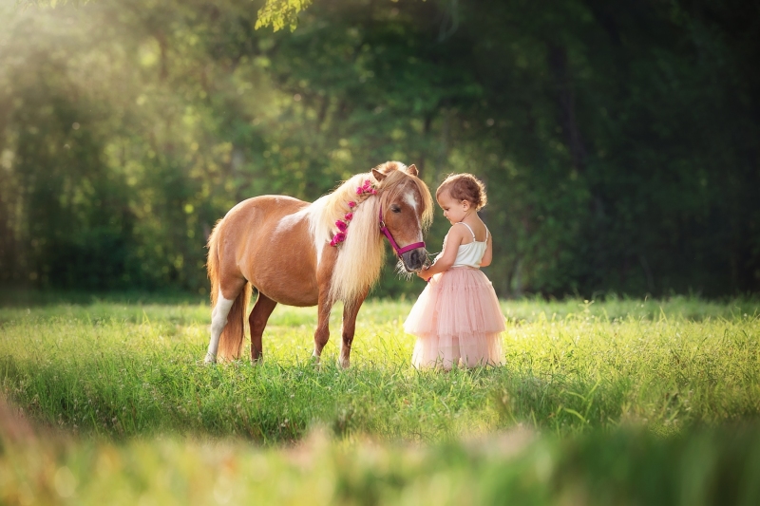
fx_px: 4221
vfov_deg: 6.9
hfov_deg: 10.3
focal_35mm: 200
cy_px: 253
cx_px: 380
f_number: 4.5
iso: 400
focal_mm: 200
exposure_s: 1/400
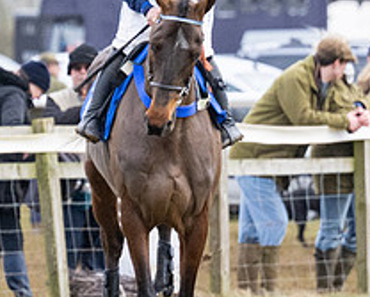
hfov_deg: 2.0
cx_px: -146
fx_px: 10571
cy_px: 240
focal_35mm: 964
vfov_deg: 1.6
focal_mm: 155
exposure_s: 1/1250
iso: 800
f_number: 4
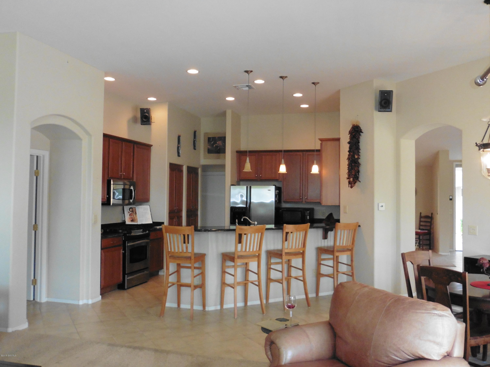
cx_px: 245
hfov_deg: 60.0
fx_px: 425
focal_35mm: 30
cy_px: 184
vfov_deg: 46.8
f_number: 3.6
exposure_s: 1/100
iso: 640
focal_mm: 5.4
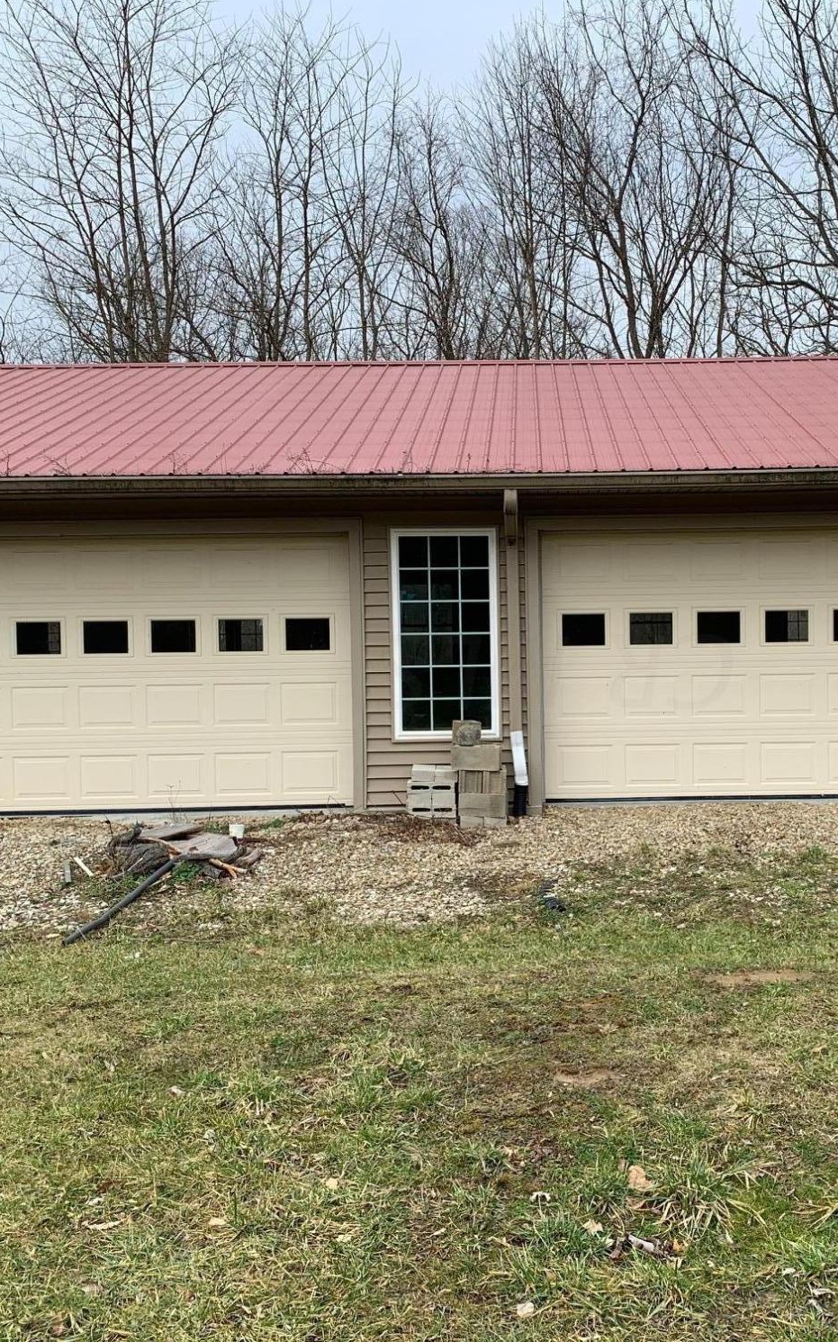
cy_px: 673
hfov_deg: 34.1
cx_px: 558
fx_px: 1352
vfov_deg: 52.8
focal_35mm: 37
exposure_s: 1/936
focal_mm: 4.25
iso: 25
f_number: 1.8
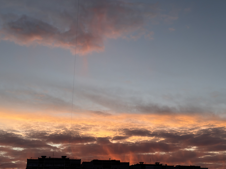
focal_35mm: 48
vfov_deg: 30.3
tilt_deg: +21.1
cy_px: 84
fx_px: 313
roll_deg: +0.5
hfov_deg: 39.7
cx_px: 113
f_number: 1.78
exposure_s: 1/513
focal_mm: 6.76
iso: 64
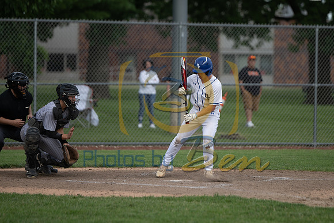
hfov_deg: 7.5
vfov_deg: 5.0
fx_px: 2532
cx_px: 194
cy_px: 102
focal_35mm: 273
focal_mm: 200
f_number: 2.8
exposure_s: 1/1600
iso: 200
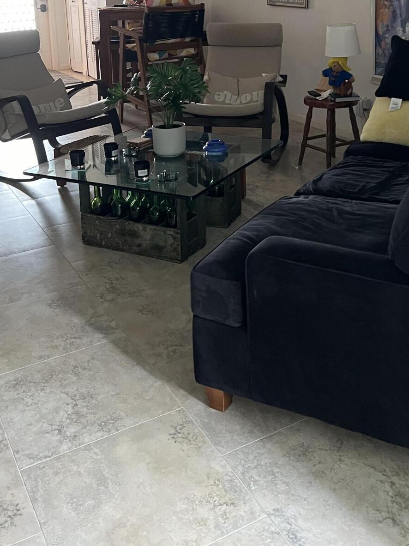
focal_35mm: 44
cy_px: 85
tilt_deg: -10.2
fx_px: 693
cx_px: 254
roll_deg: +3.0
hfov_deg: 32.7
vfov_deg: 40.6
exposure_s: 1/45
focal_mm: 5.7
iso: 500
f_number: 1.5
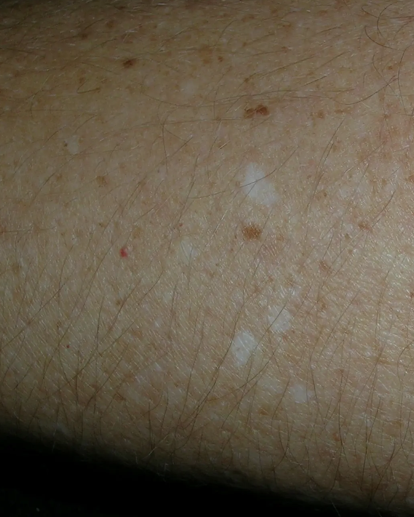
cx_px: 350
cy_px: 296
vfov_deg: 23.3
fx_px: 1256
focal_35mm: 82
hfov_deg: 18.5
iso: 50
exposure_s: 1/60.1
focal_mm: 8
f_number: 5.5
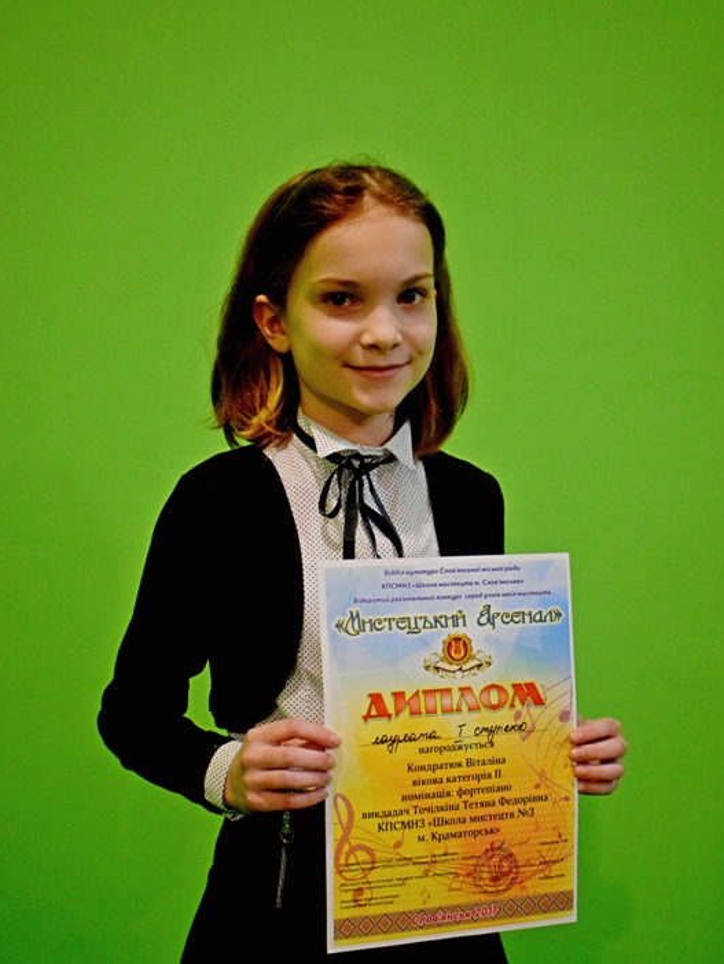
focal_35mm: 46
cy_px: 525
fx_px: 1282
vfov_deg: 41.2
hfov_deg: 31.5
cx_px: 363
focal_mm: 28
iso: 3200
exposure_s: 1/160
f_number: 4.2
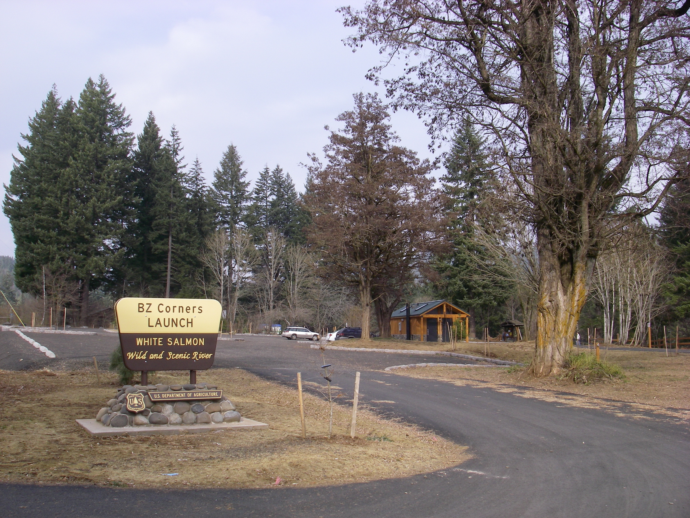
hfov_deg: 49.0
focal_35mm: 38
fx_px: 757
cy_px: 259
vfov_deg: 37.7
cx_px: 345
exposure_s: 1/125
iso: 64
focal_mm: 6.3
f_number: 6.6
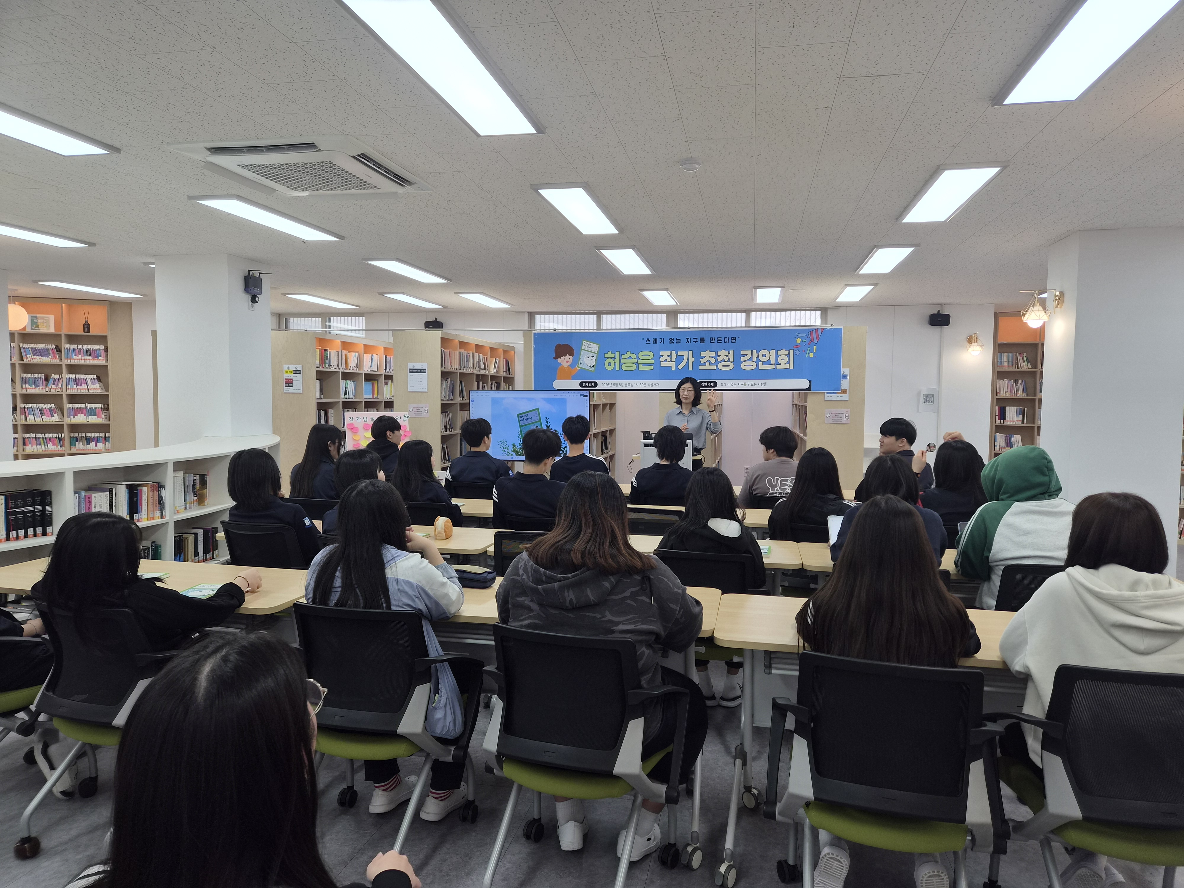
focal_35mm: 23
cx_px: 592
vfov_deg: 58.9
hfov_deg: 73.9
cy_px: 444
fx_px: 787
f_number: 1.8
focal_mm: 5.4
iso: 25
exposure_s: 1/120
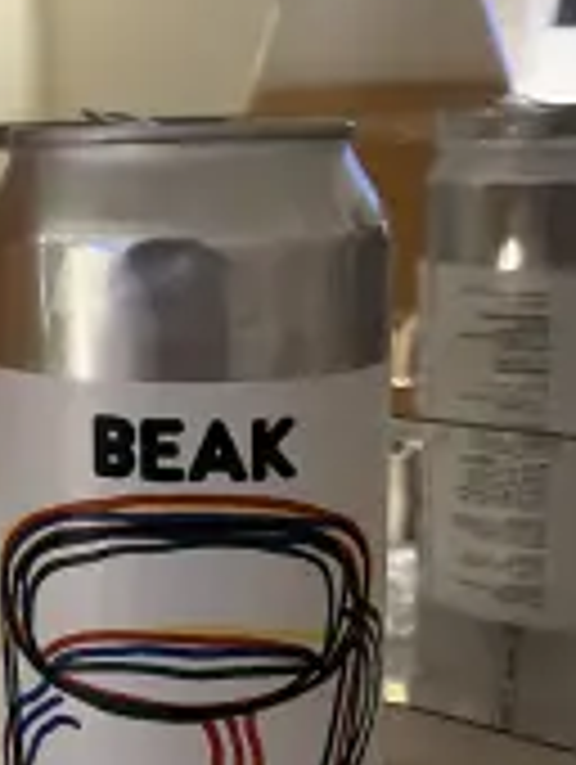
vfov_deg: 31.6
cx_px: -63
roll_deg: +1.8
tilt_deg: -9.5
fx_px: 1350
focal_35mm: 61
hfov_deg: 22.7
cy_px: 324
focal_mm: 5.1
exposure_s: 1/33
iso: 500
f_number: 1.6
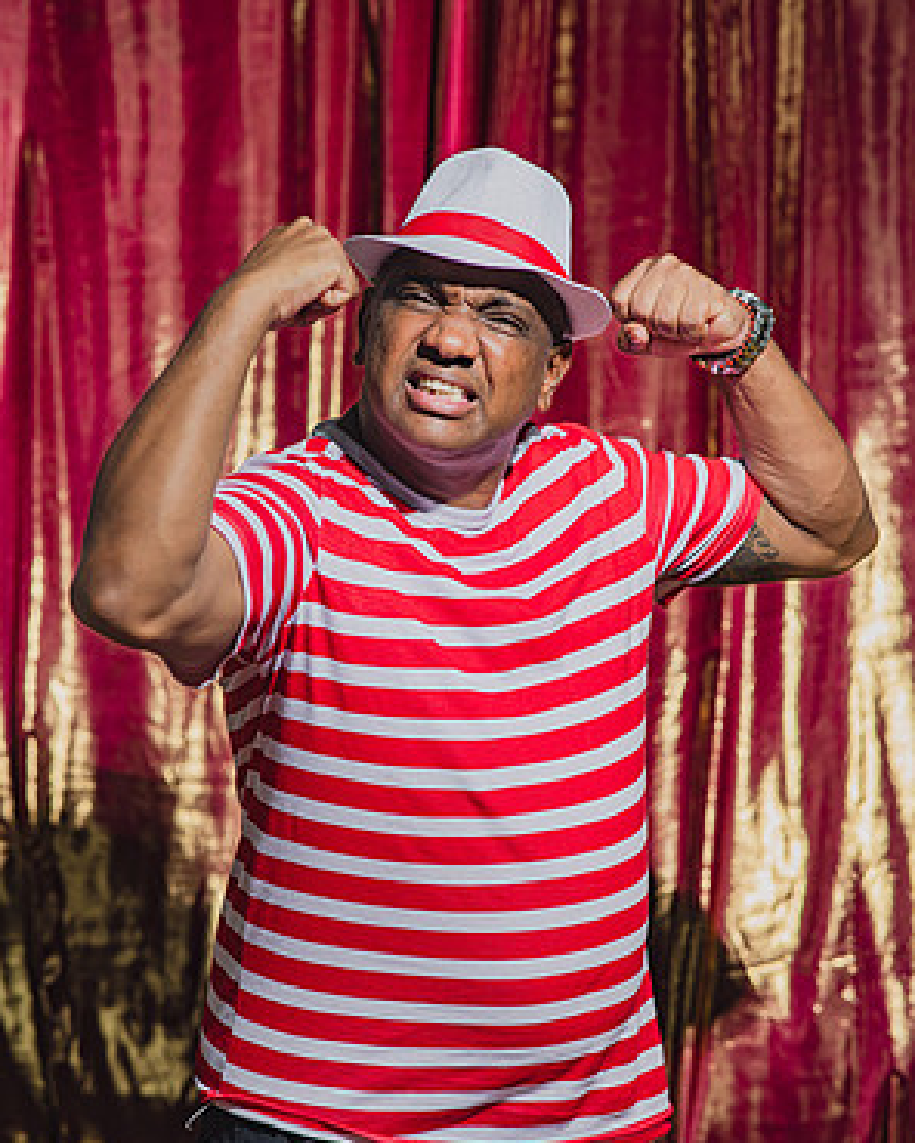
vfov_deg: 19.8
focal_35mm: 97
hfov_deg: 15.9
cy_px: 541
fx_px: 3284
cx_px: 459
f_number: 3.2
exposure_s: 1/200
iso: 125
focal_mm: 85
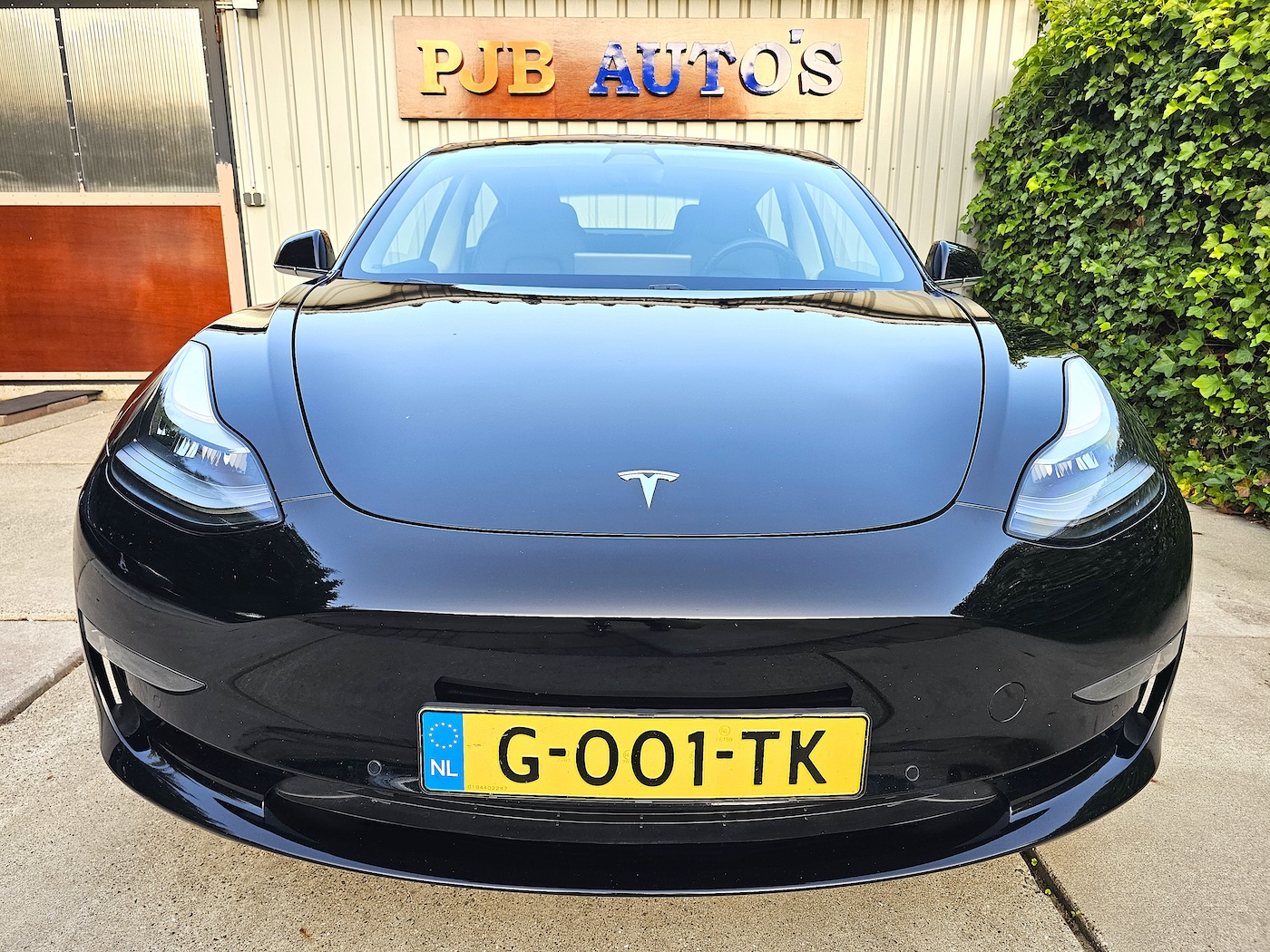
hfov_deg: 73.9
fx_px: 844
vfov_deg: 58.9
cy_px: 476
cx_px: 635
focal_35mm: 23
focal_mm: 6.3
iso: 160
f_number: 1.7
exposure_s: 1/359
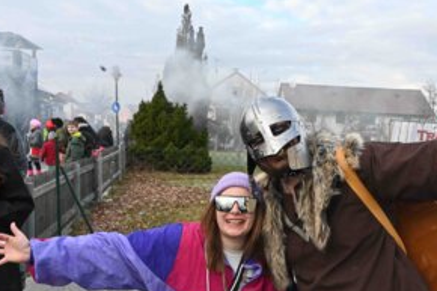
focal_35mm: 40
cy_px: 195
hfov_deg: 47.8
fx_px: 485
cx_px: 285
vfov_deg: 33.1
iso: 2500
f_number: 13
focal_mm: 29
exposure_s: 1/640
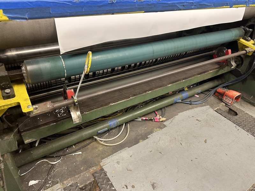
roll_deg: -5.2
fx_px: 177
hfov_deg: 71.6
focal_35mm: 24
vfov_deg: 56.8
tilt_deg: -34.9
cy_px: 96
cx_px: 128
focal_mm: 6.86
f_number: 1.78
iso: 250
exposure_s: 1/60
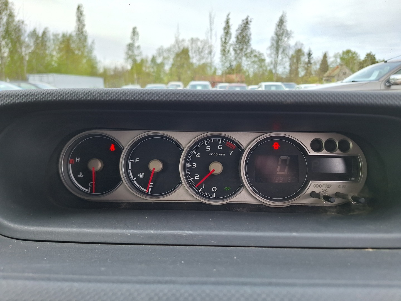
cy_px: 150
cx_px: 200
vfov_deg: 58.9
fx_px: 266
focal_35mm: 23
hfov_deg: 73.9
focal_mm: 5.54
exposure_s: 1/303
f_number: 1.8
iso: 40
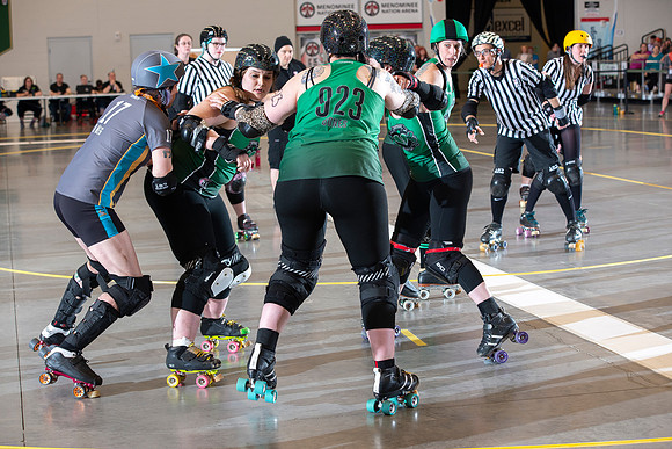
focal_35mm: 82
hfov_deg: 24.8
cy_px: 224
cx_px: 336
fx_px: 1531
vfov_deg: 16.7
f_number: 5.6
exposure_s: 1/160
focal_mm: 82
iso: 640
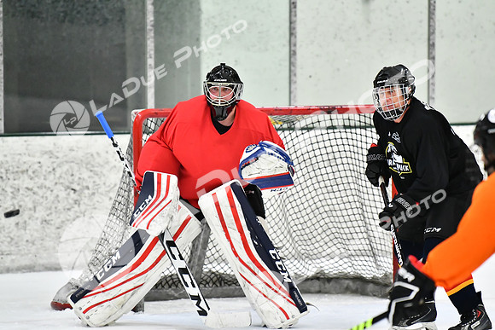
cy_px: 165
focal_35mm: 300
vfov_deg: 4.6
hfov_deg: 6.9
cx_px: 248
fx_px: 4126
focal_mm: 200
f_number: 2.8
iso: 5000
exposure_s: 1/1250
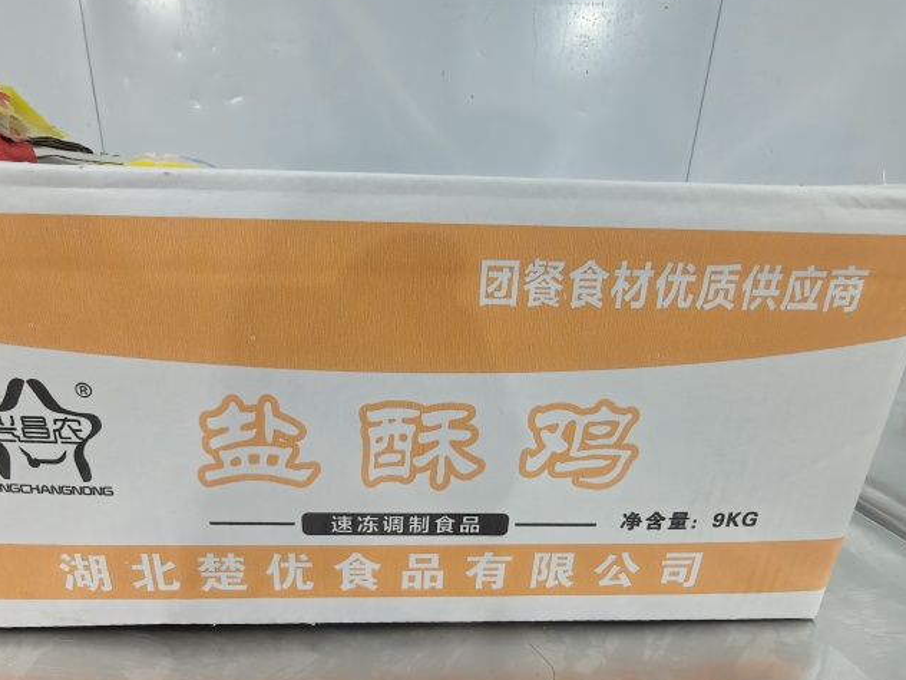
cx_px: 406
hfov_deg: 84.4
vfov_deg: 68.4
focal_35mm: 19
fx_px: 497
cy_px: 386
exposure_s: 1/63
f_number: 2
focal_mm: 2.3
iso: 5000
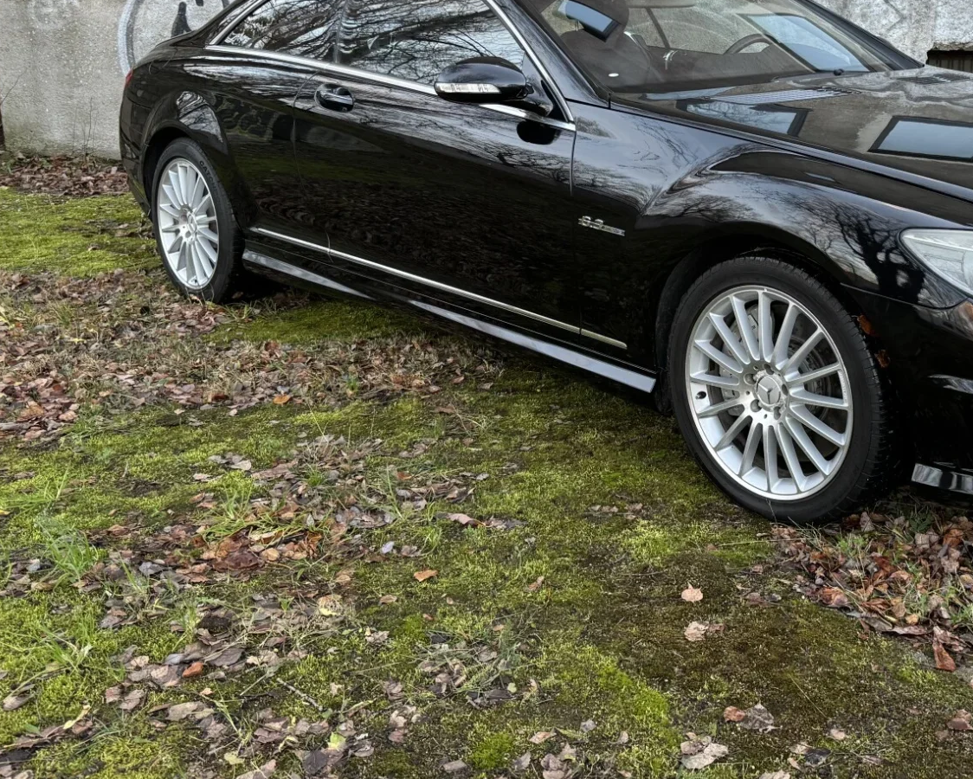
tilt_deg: -12.4
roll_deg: +0.3
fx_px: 1152
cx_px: 757
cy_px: 233
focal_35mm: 40
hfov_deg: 43.9
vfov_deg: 36.8
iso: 200
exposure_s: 1/107
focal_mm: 6.76
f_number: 1.78
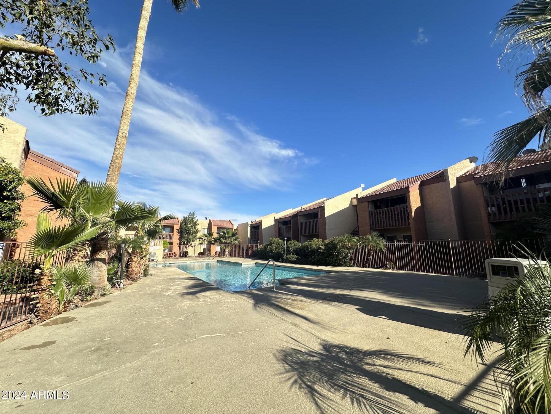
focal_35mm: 14
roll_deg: +0.8
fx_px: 223
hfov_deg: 102.1
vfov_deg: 85.7
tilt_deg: +9.3
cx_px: 276
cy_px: 207
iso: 50
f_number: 2.2
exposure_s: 1/1383
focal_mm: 2.22
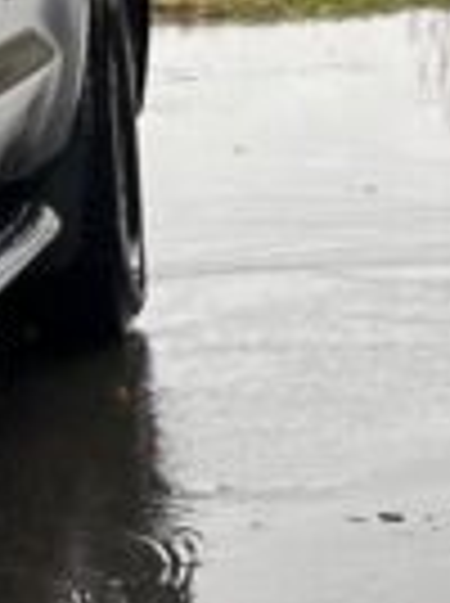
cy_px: 171
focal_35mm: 199
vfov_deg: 9.9
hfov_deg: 6.5
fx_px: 3460
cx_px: 1530
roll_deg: +2.6
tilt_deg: -9.0
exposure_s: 1/195
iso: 40
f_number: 1.6
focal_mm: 5.1
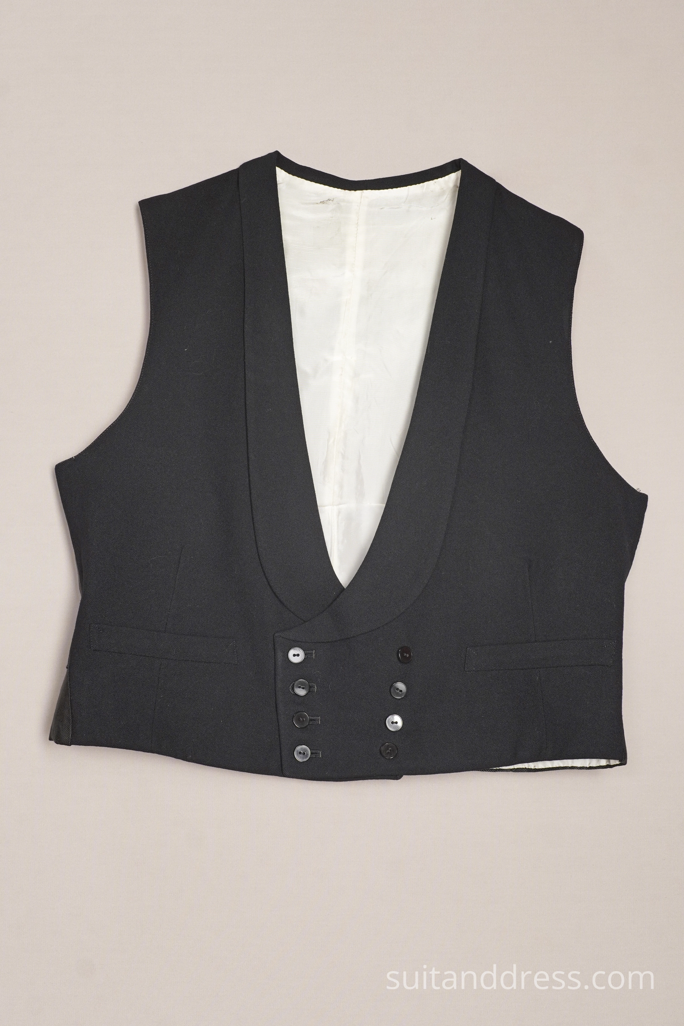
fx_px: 1368
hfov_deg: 28.1
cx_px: 342
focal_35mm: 48
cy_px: 513
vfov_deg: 41.1
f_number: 8
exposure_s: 1/20
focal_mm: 32
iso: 400
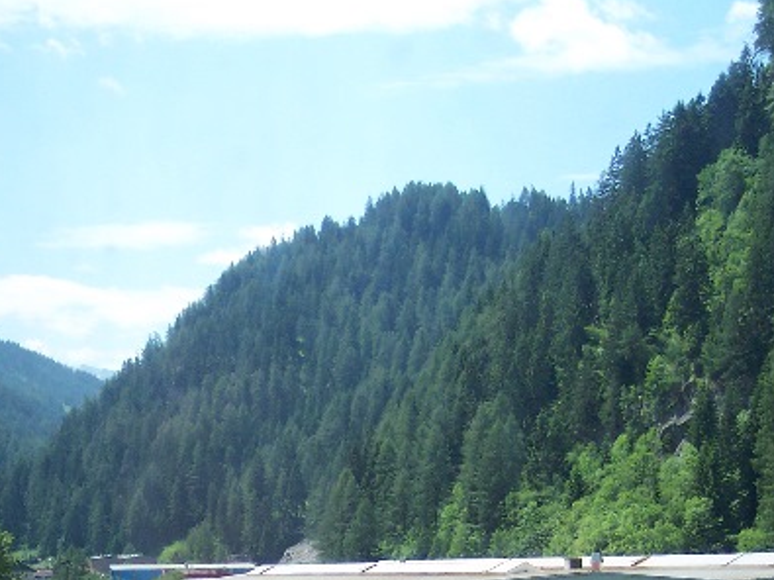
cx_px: 255
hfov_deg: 25.2
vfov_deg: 18.6
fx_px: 1721
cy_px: 580
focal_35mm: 77
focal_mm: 8
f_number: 2.8
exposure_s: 1/500
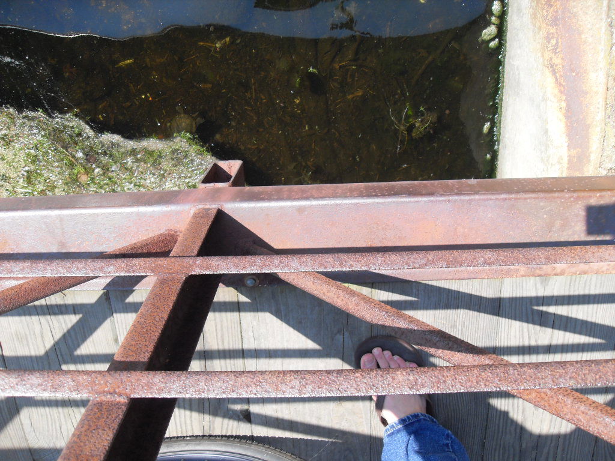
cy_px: 230
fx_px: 604
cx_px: 308
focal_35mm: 34
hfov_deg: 54.0
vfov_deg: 41.8
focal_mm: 6.3
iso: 80
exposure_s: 1/60
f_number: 7
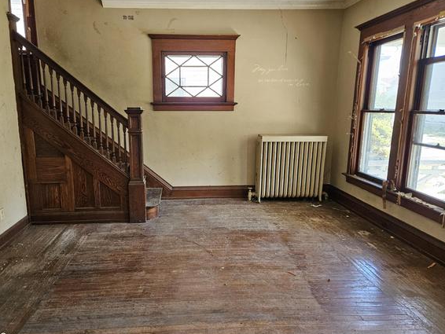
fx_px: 334
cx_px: 200
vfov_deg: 53.1
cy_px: 166
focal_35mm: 26
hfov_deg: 67.1
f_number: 1.8
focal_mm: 5.4
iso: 320
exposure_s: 1/170
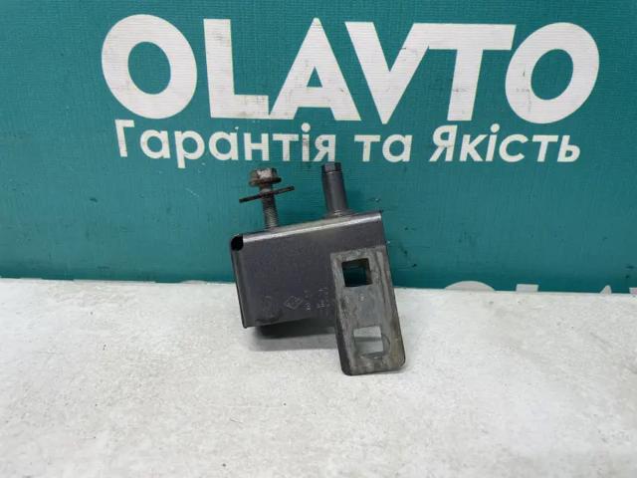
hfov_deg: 67.3
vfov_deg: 53.1
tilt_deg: -24.7
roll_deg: -0.3
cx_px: 318
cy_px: 239
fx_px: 478
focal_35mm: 26
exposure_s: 1/100
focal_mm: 4.2
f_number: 1.6
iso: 80
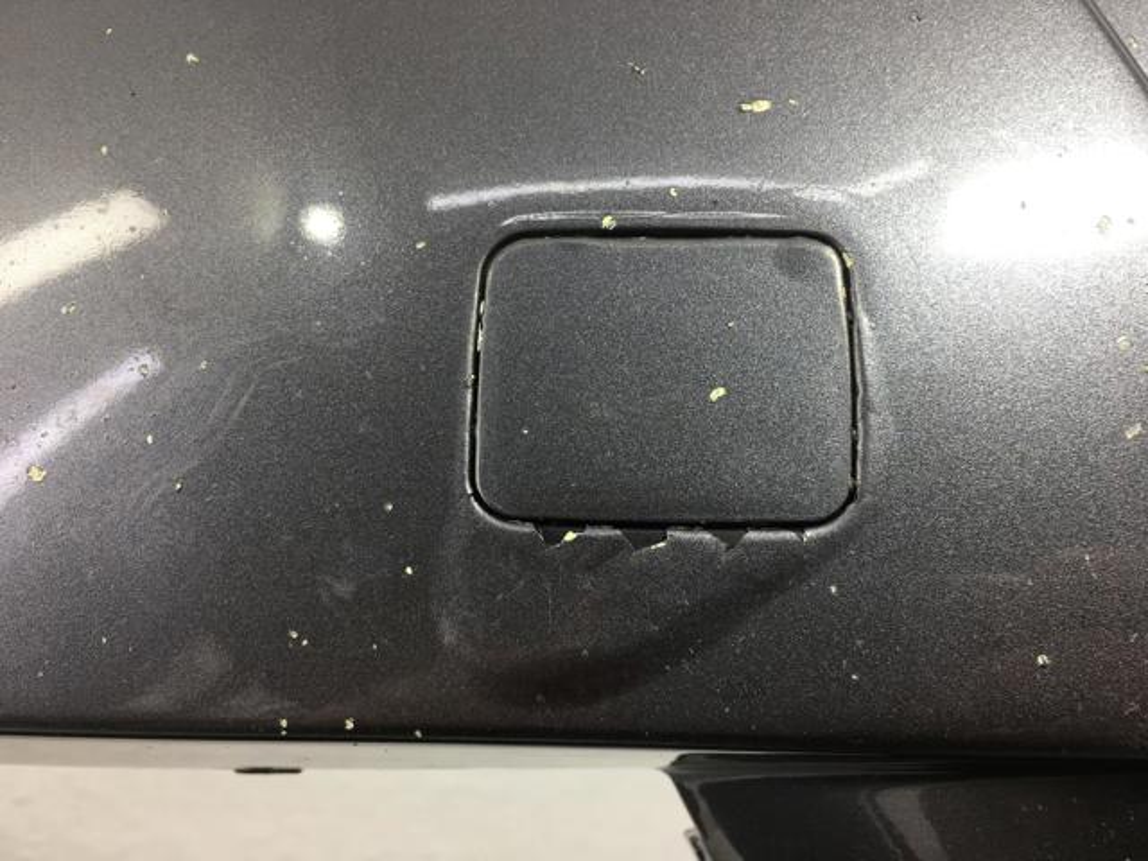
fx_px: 962
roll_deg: -8.6
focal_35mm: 29
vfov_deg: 48.2
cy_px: 430
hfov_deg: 61.7
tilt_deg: -31.3
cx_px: 574
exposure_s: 1/100
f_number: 2.2
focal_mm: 4.15
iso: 32
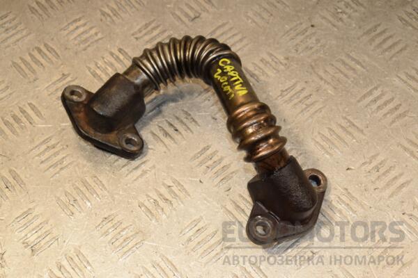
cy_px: 139
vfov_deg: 18.9
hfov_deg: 28.1
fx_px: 836
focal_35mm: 72
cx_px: 209
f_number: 7.1
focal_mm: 48
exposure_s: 1/200
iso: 800
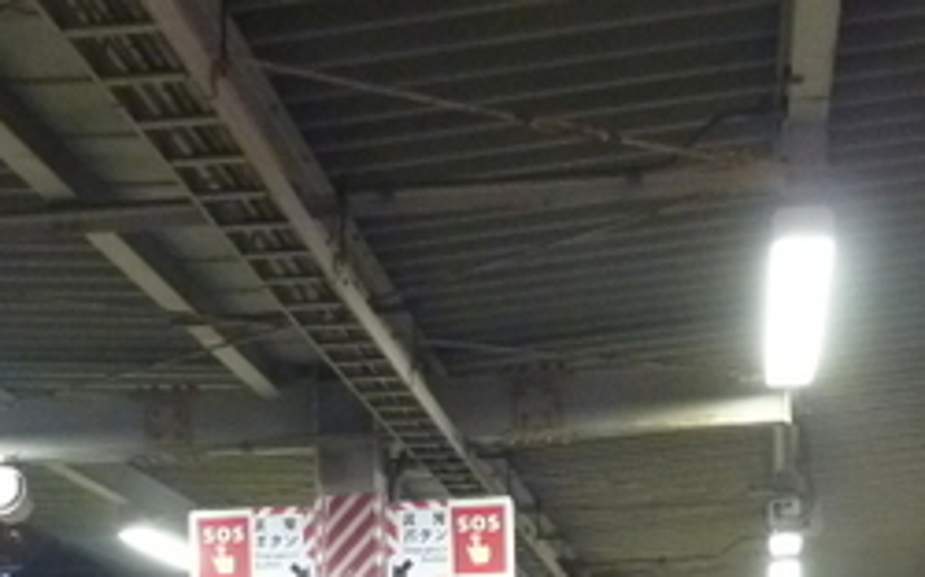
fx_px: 2394
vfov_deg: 12.9
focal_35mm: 95
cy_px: 906
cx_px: 422
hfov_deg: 21.9
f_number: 3.1
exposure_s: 1/6
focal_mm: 5
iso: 400
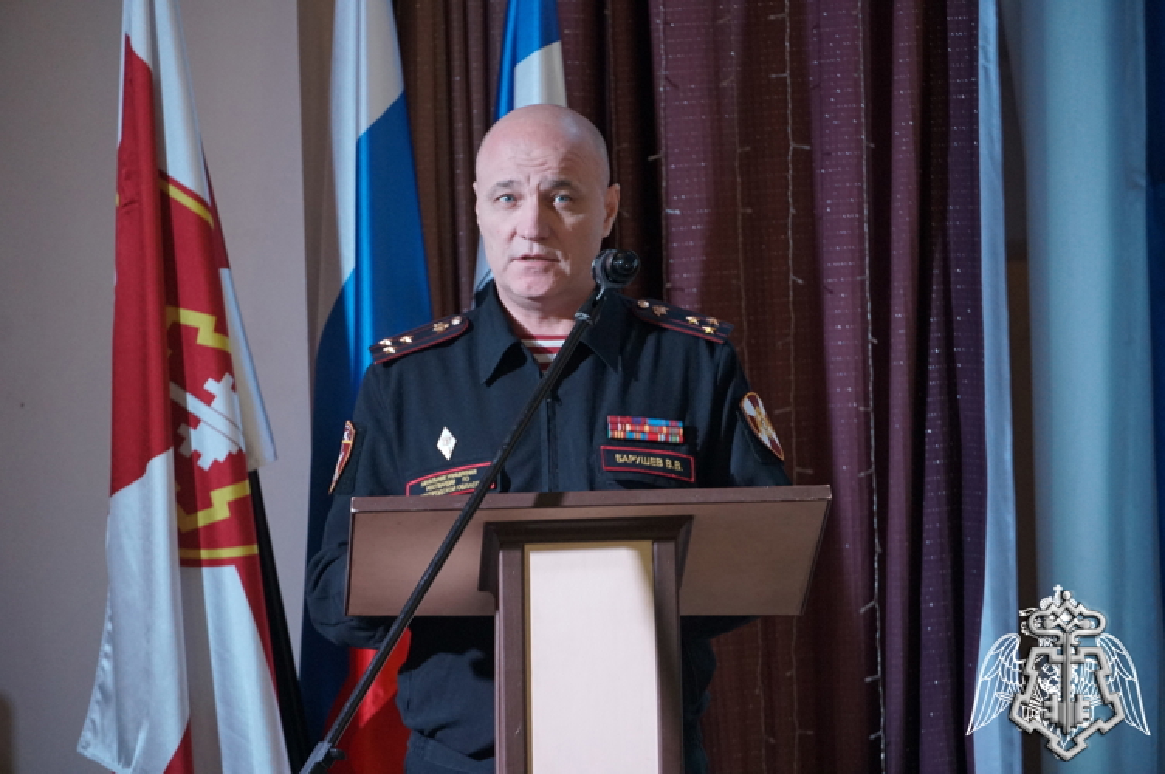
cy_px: 387
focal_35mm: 202
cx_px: 582
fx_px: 6547
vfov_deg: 6.8
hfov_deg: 10.2
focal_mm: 135
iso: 3200
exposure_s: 1/100
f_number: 5.6
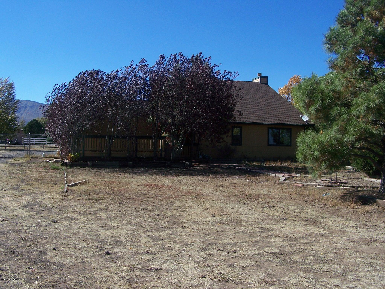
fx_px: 423
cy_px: 144
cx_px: 192
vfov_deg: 37.7
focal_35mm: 38
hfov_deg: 49.0
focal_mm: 6.3
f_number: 4
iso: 80
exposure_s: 1/500
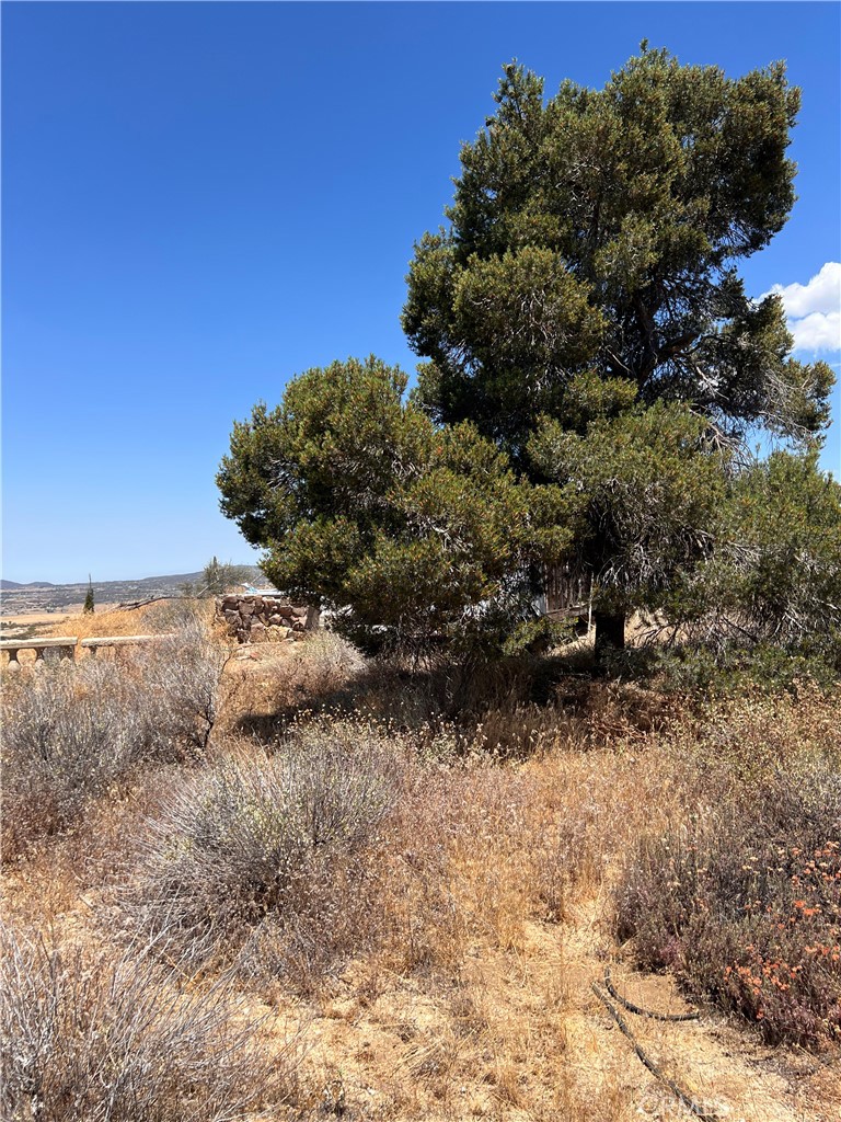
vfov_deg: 67.3
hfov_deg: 53.1
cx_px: 420
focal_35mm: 26
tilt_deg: +6.1
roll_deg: +2.0
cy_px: 561
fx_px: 842
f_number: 1.5
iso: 50
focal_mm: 5.7
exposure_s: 1/3257
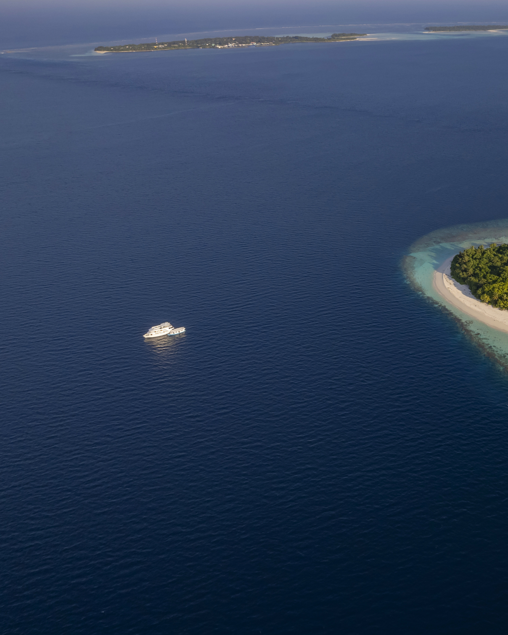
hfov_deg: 39.2
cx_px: 458
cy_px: 287
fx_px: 658
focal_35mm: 35
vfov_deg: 51.5
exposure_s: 1/1250
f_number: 2.8
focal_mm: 8.38
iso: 100
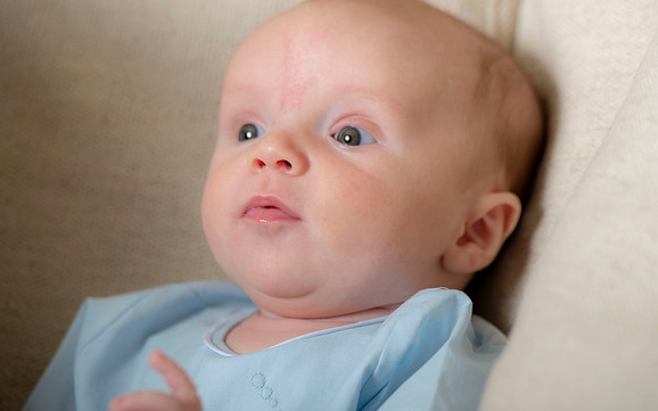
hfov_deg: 8.8
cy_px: 179
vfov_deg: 5.5
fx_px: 4285
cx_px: 379
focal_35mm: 239
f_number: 4.5
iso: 250
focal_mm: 185
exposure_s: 1/200
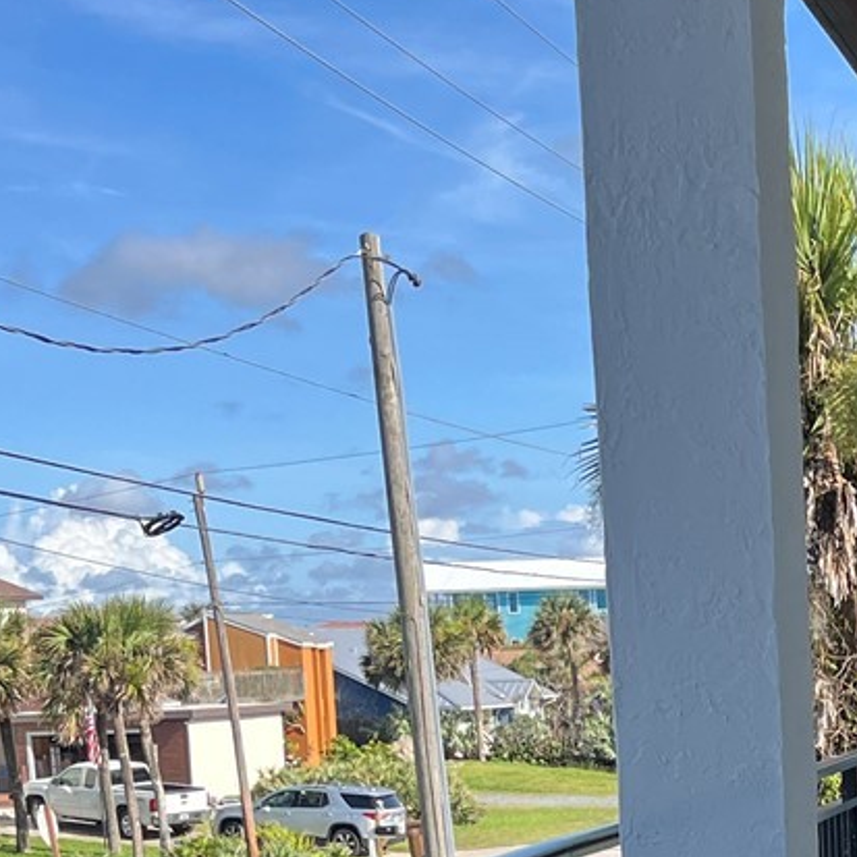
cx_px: 938
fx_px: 2493
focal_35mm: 89
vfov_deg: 18.7
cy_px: 948
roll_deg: +1.9
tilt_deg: -5.5
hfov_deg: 18.8
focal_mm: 5.1
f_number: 1.6
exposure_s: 1/1558
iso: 50
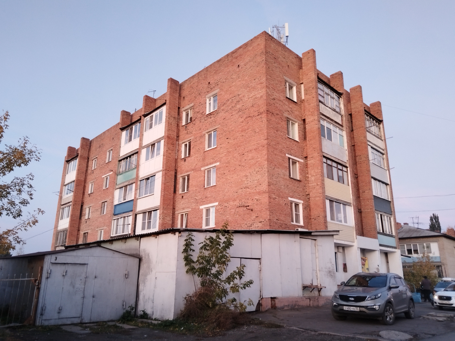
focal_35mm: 26
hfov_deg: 67.3
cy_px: 170
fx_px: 342
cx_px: 228
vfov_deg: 53.1
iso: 772
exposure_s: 1/33.3
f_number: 1.9
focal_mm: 4.95
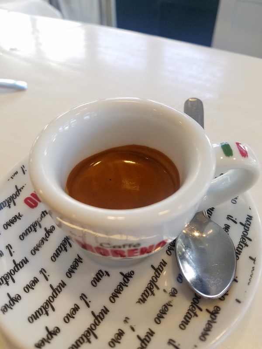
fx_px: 272
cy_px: 174
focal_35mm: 27
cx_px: 131
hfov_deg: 51.4
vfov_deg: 65.3
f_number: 1.7
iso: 100
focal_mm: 4.25
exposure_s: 1/100
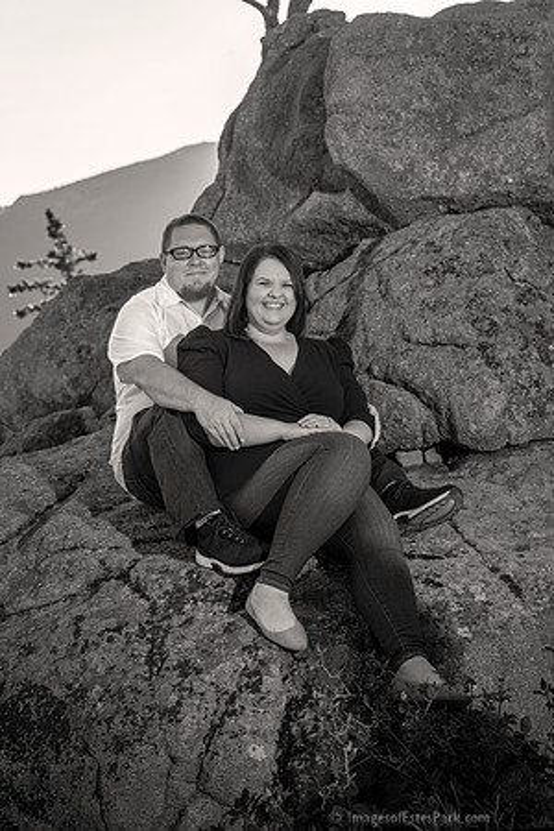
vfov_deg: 39.6
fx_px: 1154
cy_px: 416
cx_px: 277
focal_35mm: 50
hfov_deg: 27.0
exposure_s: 1/500
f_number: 4
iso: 160
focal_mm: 50
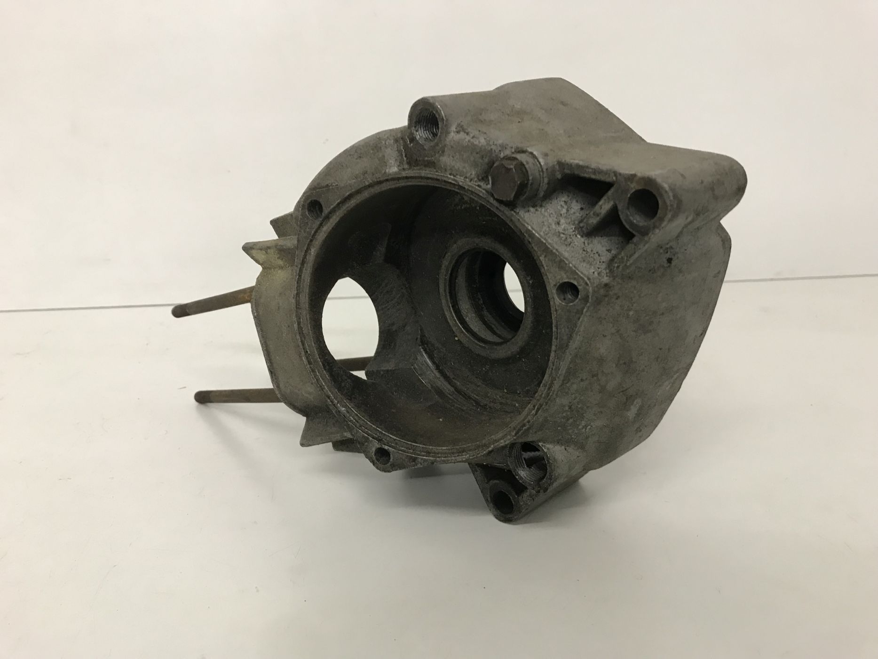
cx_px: 439
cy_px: 330
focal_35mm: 28
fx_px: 710
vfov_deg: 49.7
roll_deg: +1.6
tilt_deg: -20.8
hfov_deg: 63.4
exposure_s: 1/17
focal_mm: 3.99
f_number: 1.8
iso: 50
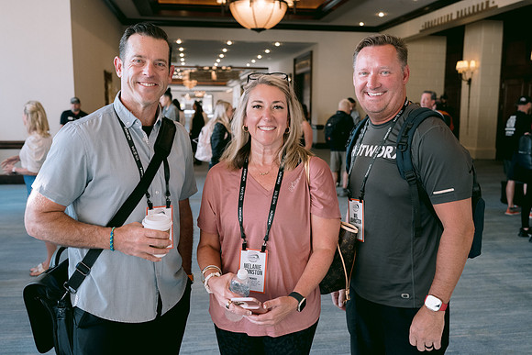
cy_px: 178
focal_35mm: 35
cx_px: 266
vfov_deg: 37.9
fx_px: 517
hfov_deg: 54.4
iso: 800
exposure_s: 1/250
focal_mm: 35
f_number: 3.5
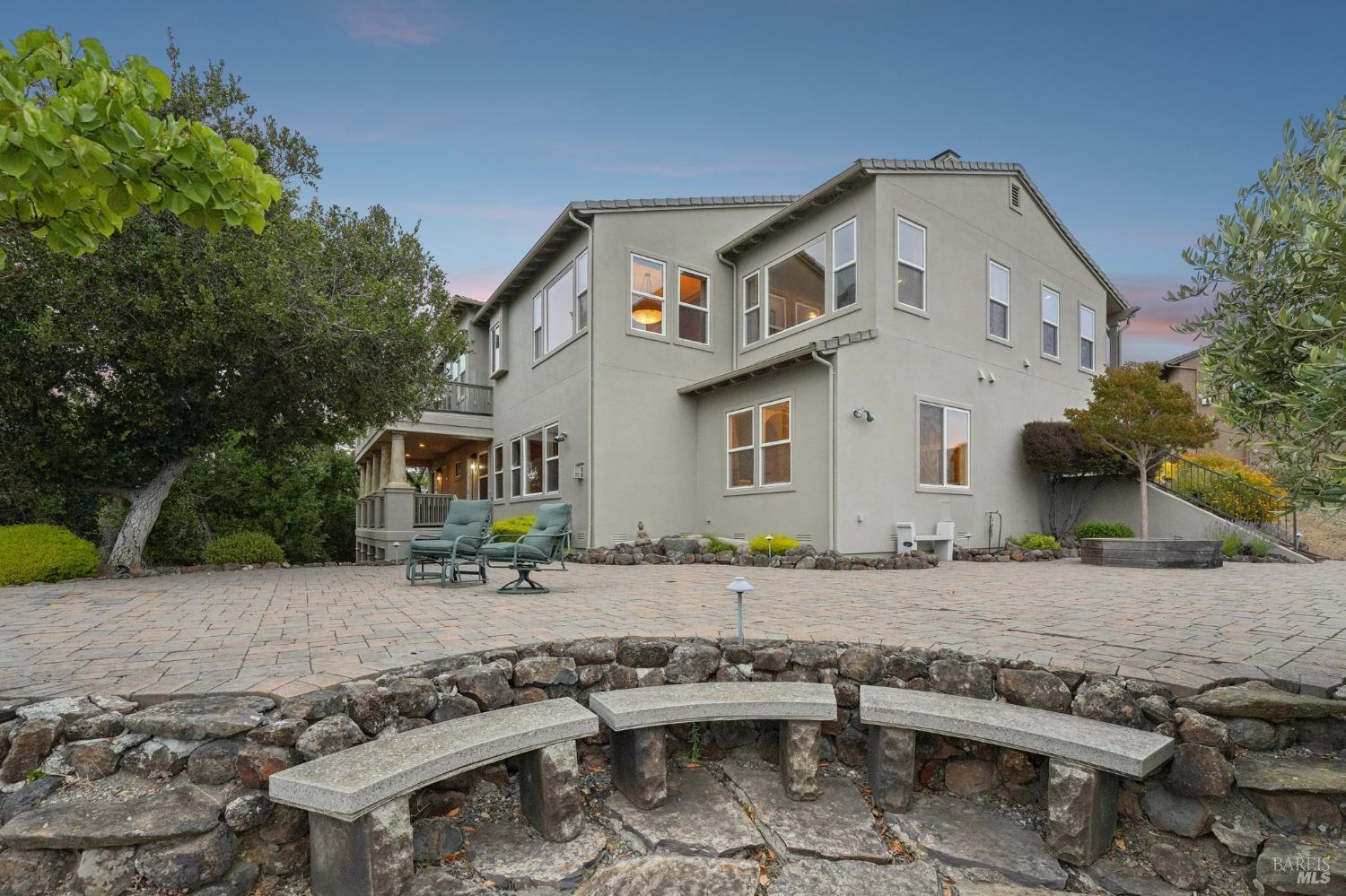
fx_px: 523
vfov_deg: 81.2
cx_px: 673
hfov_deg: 104.3
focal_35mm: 14
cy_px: 448
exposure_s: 1/80
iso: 500
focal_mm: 14
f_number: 9
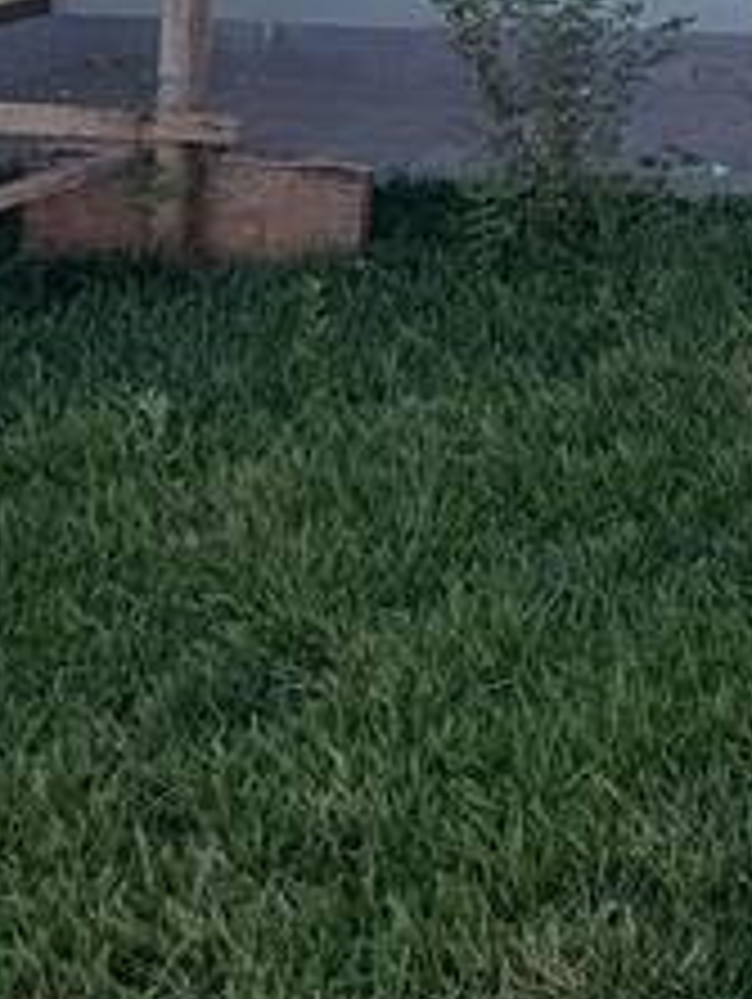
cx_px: 1693
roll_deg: -0.4
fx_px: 1966
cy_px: -396
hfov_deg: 15.2
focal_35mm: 68
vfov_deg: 24.0
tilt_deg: -1.7
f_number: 2.2
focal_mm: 2.22
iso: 40
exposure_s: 1/453
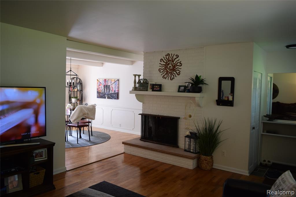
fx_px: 222
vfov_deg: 47.9
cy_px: 98
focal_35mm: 27
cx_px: 148
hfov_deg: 67.4
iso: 500
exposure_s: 1/60
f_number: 4
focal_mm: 18
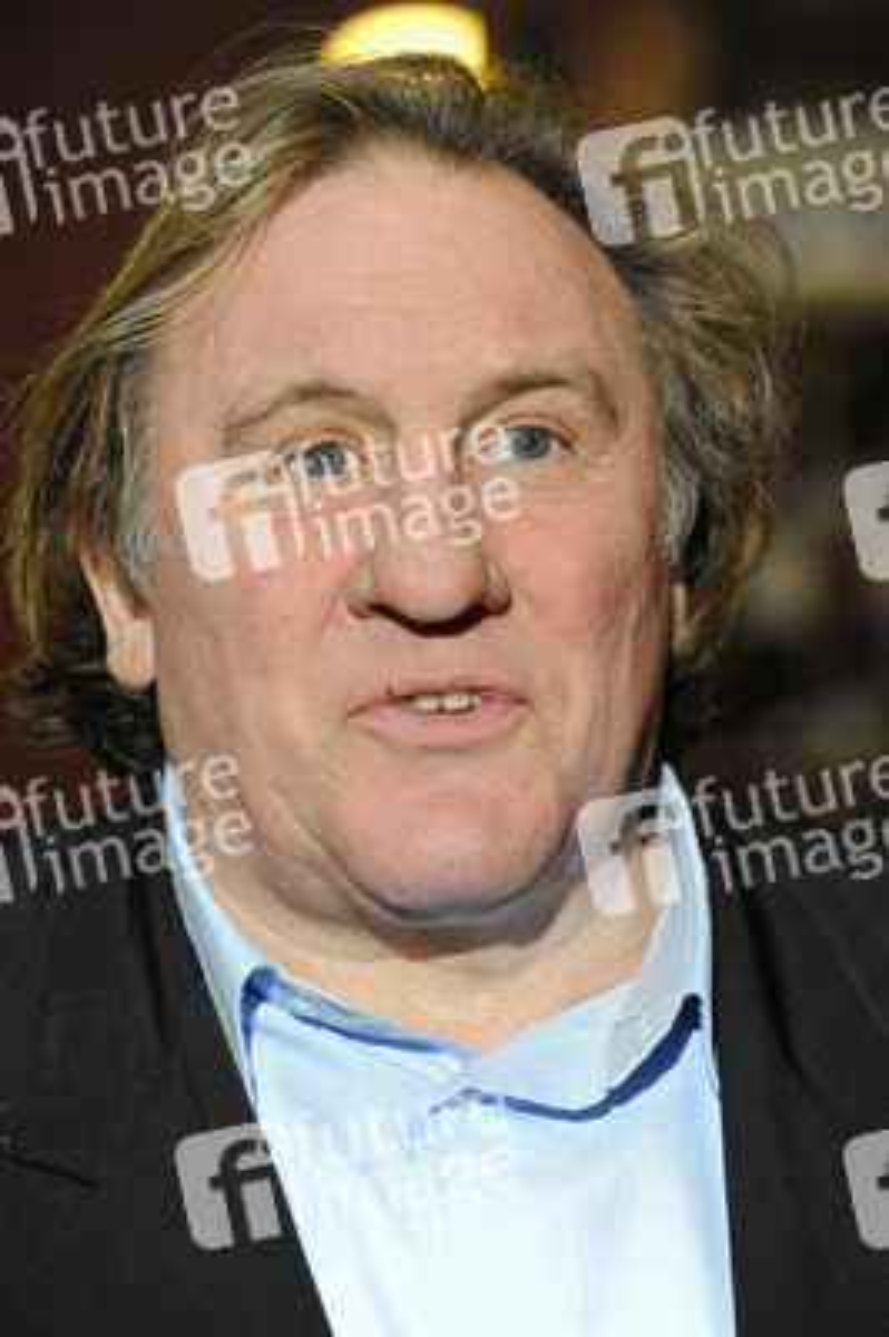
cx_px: 444
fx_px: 4823
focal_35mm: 130
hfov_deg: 10.5
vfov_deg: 15.8
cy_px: 668
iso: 4000
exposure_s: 1/160
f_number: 6.3
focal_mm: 130
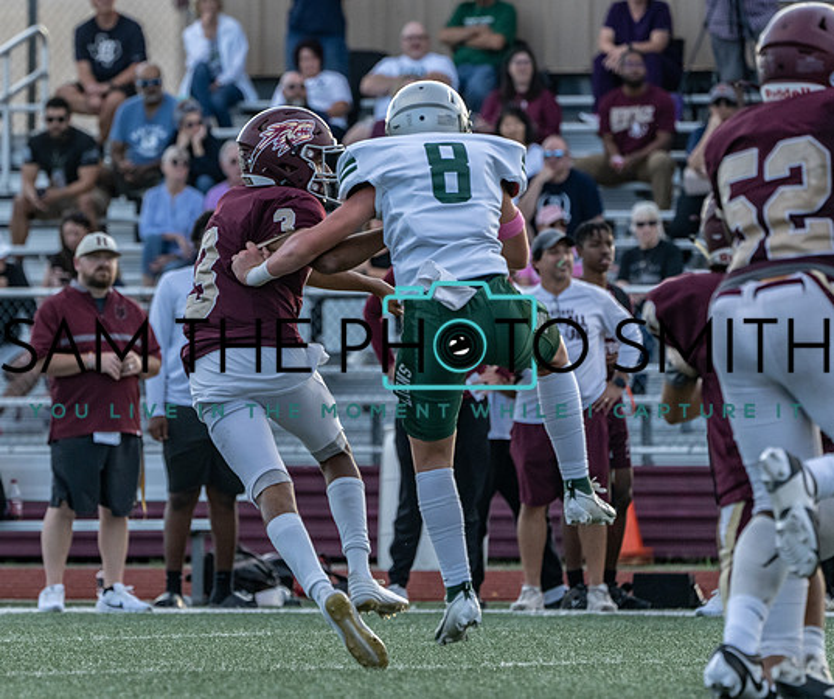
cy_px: 355
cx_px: 300
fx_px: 13508
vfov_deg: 3.0
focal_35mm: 537
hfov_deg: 3.5
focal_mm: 379
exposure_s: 1/1250
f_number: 8
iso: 1600
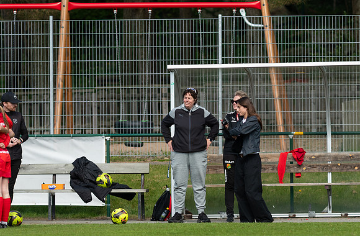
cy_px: 158
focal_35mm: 603
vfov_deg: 2.3
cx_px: 239
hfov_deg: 3.4
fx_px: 5995
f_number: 3.2
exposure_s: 1/2000
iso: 320
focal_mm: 300
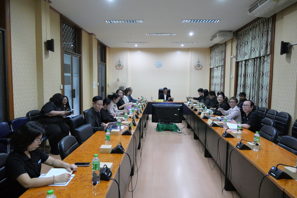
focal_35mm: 24
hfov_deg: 73.7
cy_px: 99
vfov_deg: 53.2
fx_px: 198
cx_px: 148
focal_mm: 12
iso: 4000
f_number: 4.5
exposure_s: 1/80
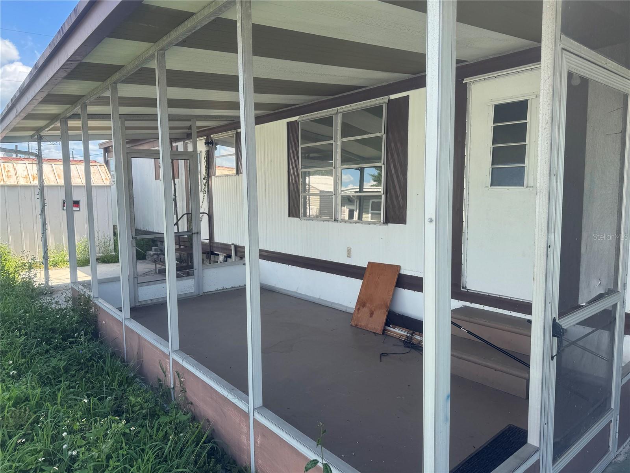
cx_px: 315
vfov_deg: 56.8
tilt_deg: -5.0
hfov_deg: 71.6
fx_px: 437
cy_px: 236
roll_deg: +1.0
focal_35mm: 24
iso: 80
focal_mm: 6.76
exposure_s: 1/1059
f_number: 1.78
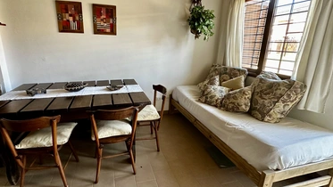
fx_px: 159
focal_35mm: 18
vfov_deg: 60.9
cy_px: 82
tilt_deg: -14.2
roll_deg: -0.5
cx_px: 146
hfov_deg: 92.2
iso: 320
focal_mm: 2.22
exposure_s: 1/99
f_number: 2.2
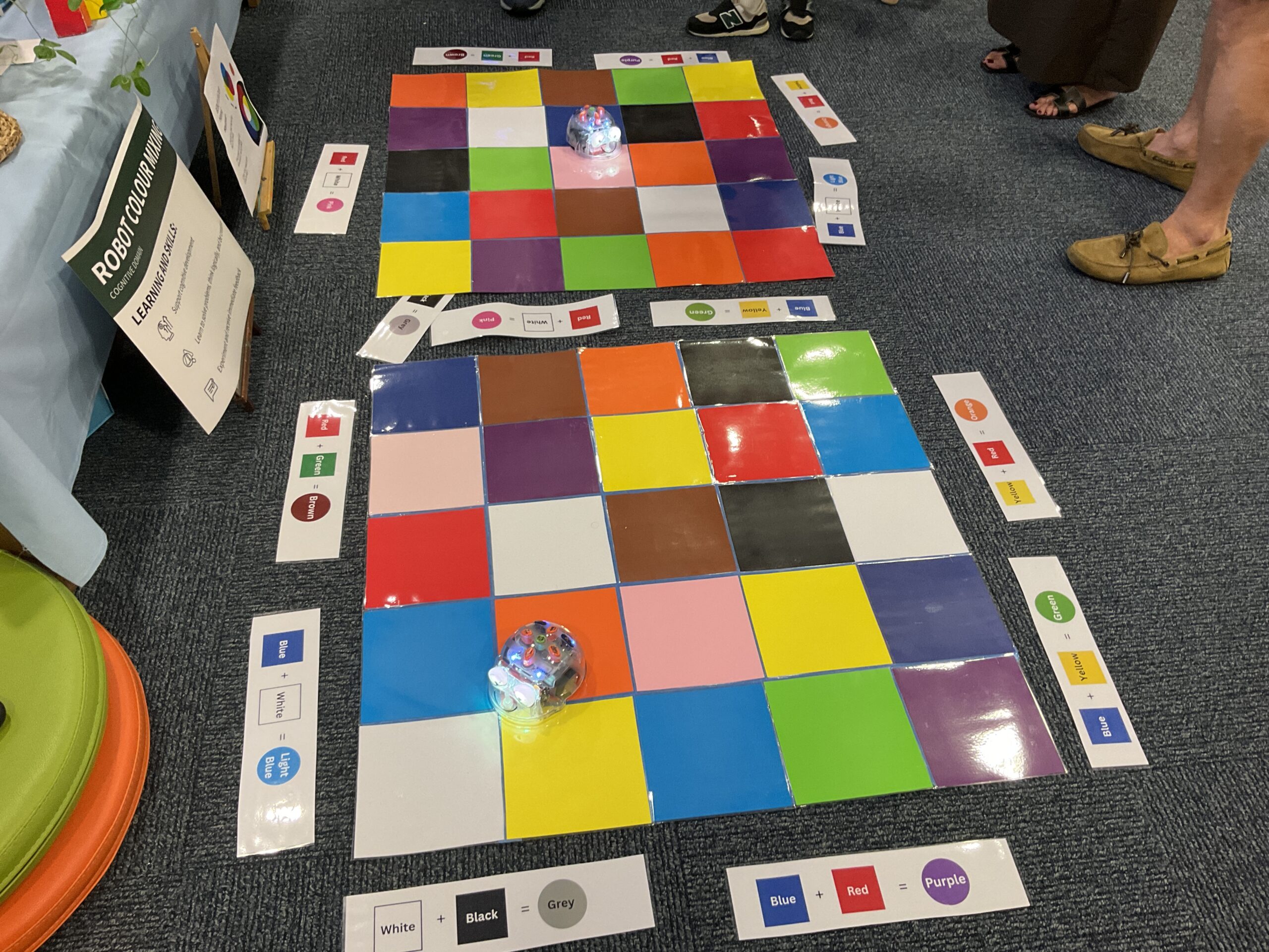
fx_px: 1063
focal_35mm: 29
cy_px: 476
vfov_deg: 48.2
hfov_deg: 61.7
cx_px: 634
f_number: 1.8
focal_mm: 3
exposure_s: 1/50
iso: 80
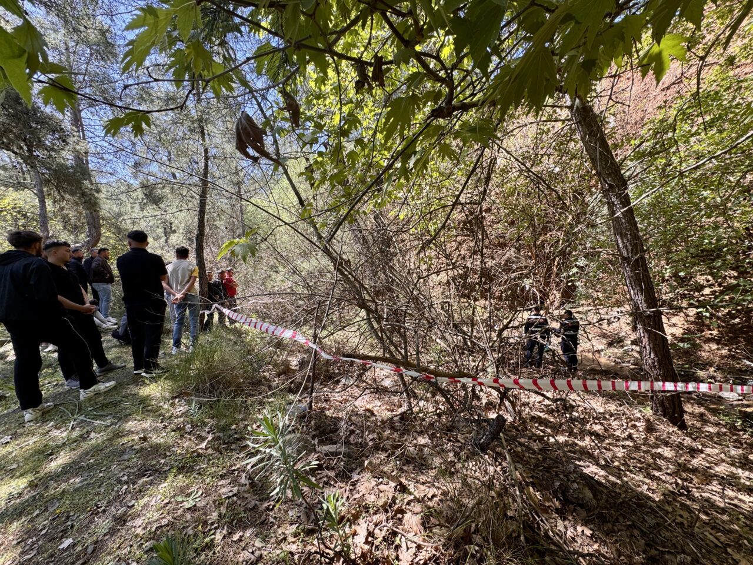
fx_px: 305
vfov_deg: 85.7
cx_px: 376
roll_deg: +2.8
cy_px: 282
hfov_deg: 102.1
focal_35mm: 14
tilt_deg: -5.1
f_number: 2.2
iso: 40
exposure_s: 1/215
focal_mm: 2.22
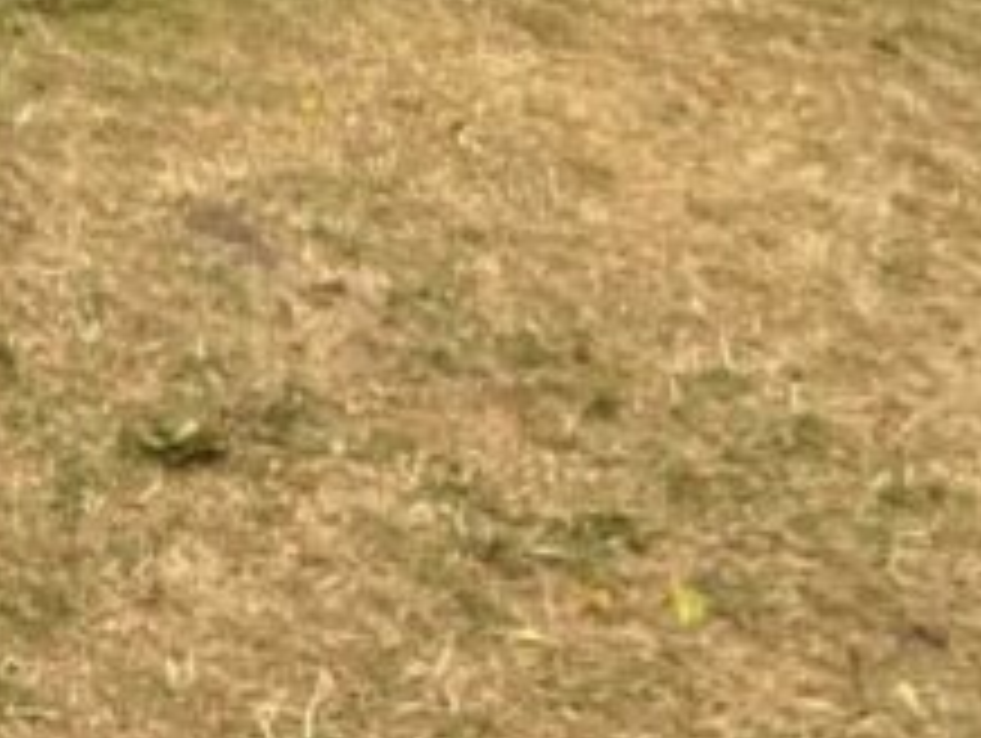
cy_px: -306
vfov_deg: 13.1
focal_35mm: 108
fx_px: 3064
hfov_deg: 14.3
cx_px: -1138
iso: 50
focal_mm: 2.71
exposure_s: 1/121
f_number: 2.2
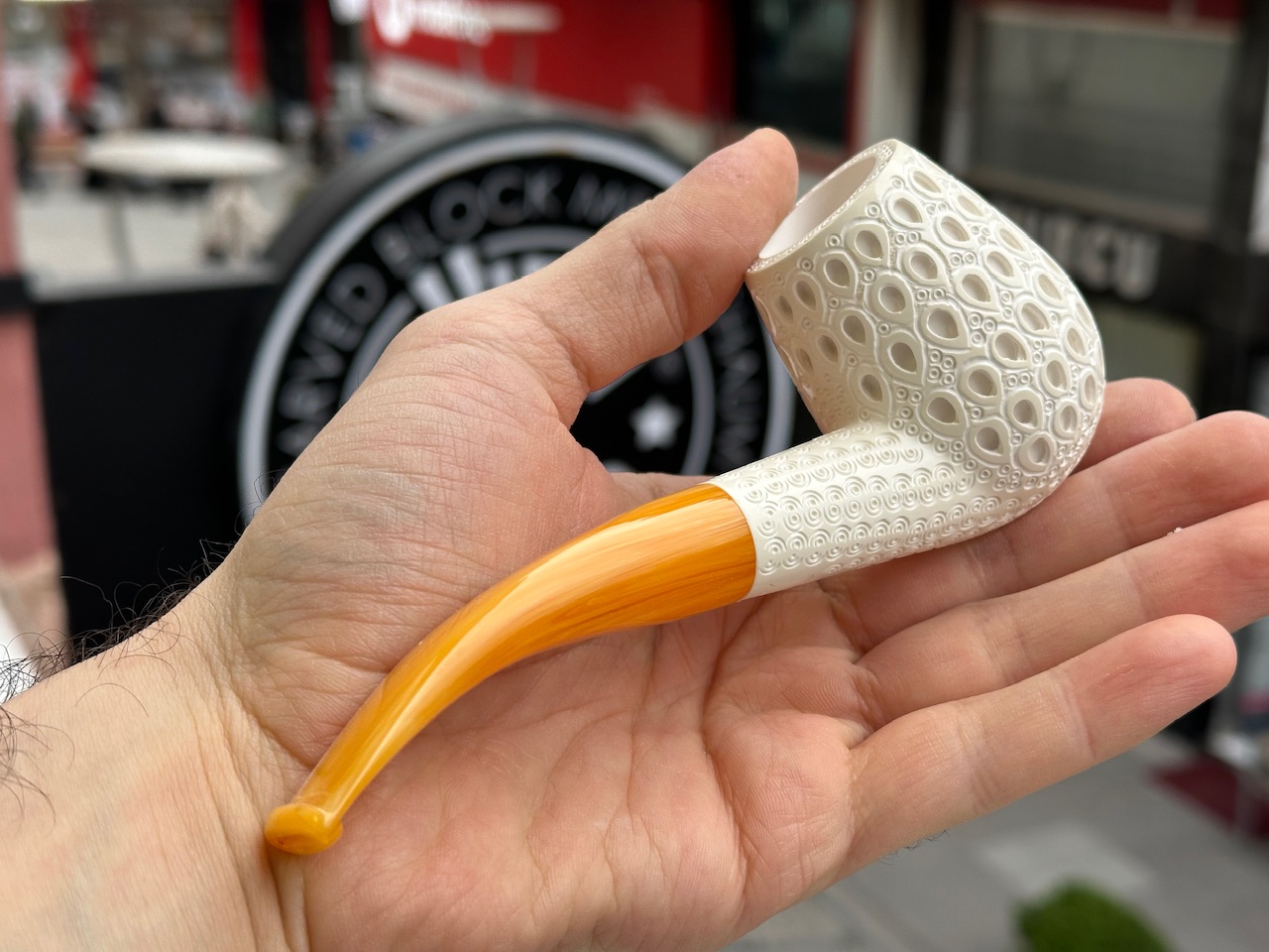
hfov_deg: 39.7
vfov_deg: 30.3
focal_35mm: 48
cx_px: 634
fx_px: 1760
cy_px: 476
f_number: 1.78
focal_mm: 6.86
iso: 64
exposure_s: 1/364
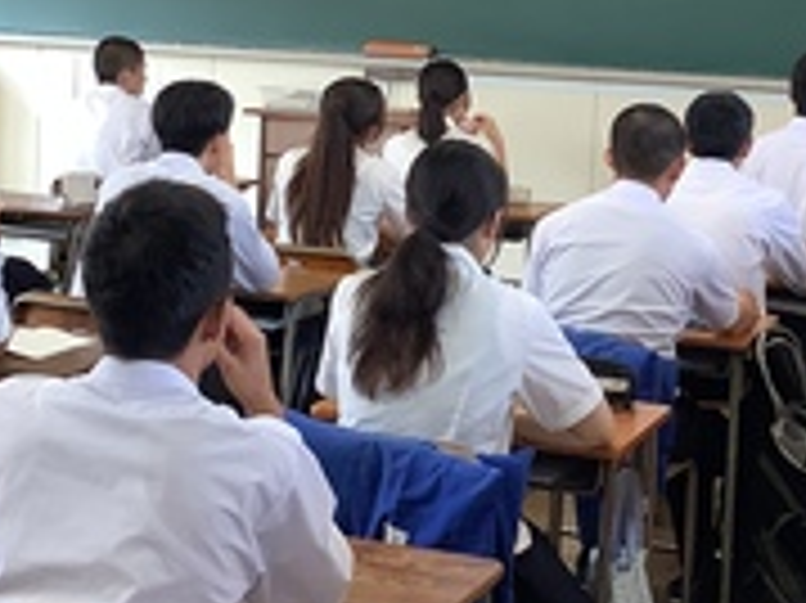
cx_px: 450
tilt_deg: -5.0
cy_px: 112
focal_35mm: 83
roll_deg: -2.0
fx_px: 1931
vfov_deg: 17.6
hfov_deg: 23.6
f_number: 2.4
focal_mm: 3.3
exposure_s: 1/60
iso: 80
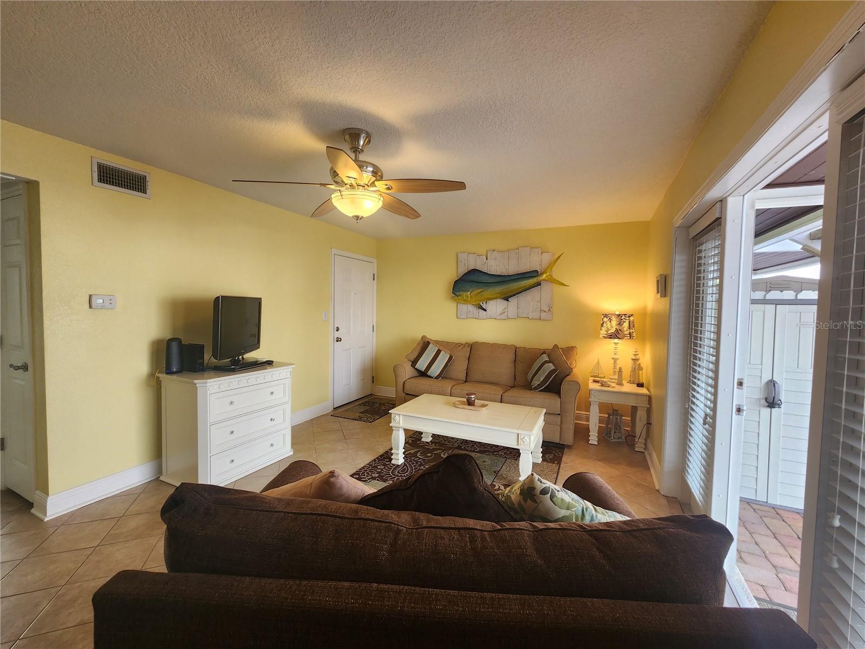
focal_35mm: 13
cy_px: 324
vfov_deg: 89.9
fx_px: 325
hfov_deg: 106.2
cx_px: 432
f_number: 2.2
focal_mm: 2.2
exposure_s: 1/60
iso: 80
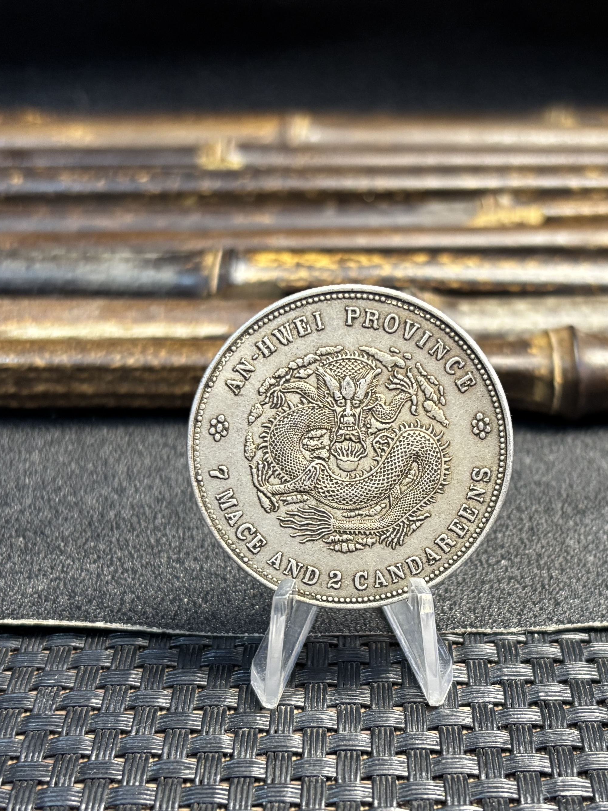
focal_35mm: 35
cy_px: 447
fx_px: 820
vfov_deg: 52.5
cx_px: 354
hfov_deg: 40.6
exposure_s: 1/60
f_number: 1.6
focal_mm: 5.96
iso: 250
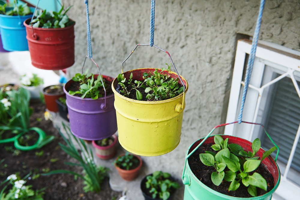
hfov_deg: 53.1
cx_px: 150
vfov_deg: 36.8
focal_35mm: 36
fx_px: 300
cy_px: 100
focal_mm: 24
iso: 200
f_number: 2.8
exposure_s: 1/400
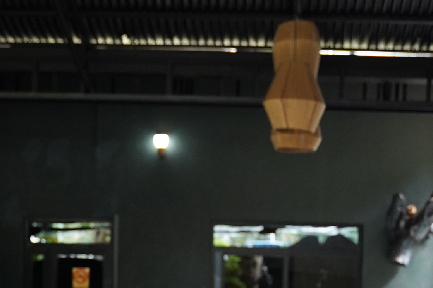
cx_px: 199
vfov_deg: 16.6
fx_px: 954
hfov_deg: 25.6
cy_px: 326
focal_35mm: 79
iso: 2500
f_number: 2.8
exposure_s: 1/160
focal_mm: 29.5
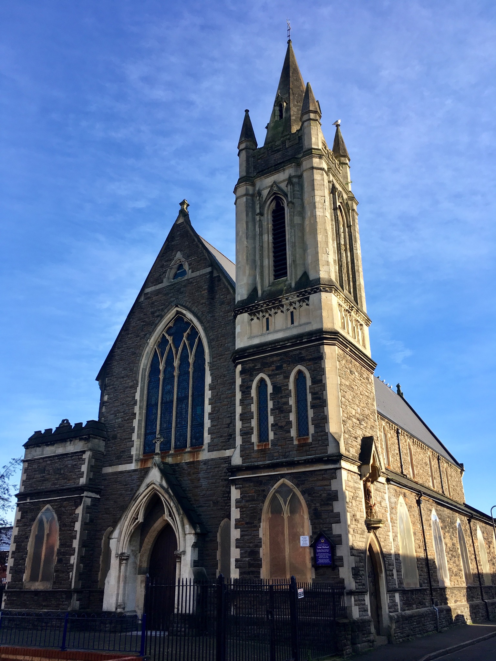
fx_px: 554
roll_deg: -1.0
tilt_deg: +23.2
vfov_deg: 61.7
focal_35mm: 29
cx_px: 248
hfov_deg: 48.2
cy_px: 330
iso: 25
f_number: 2.2
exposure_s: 1/635
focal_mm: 4.15
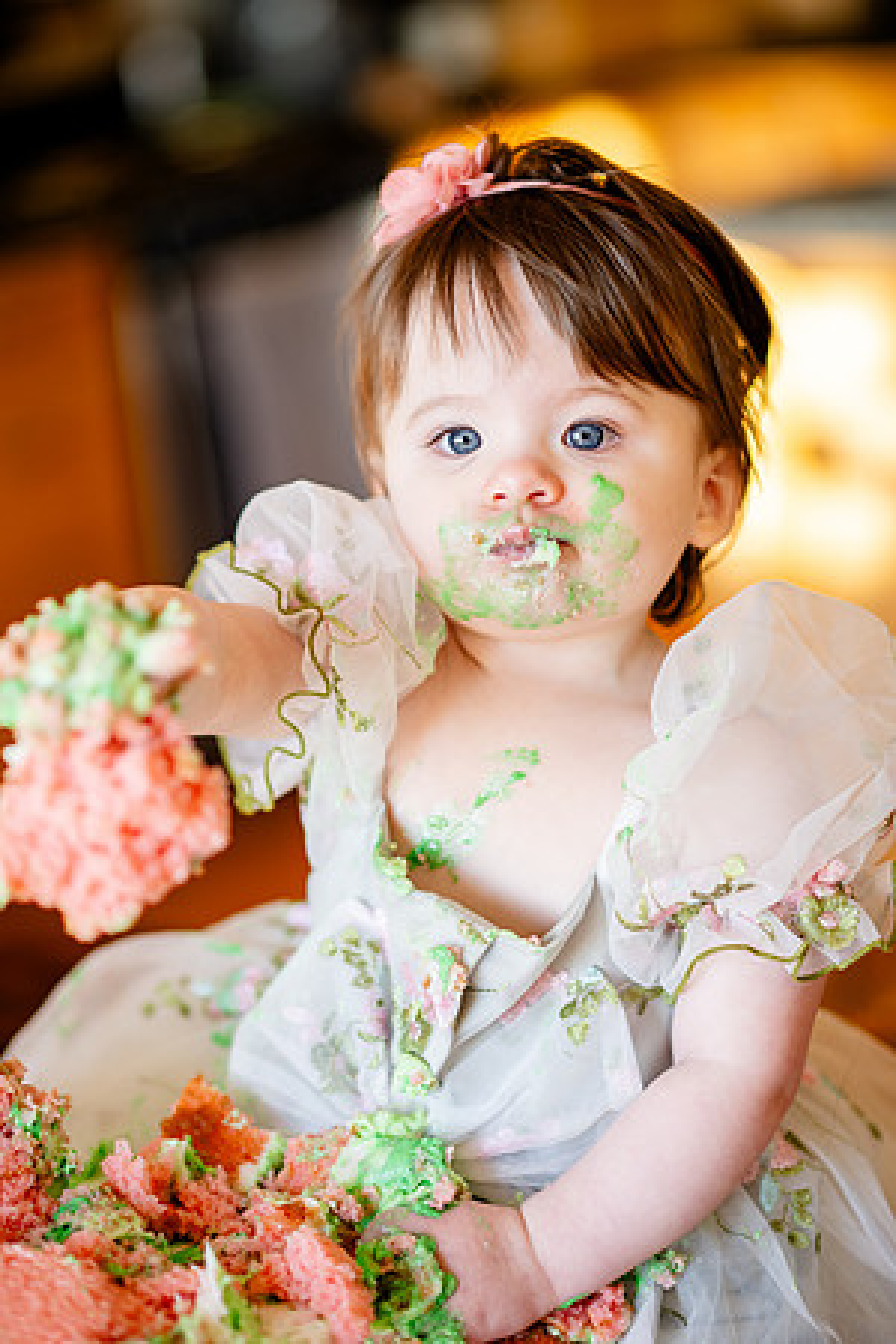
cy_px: 672
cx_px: 448
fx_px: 3173
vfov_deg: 23.9
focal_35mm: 85
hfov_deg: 16.1
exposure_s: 1/320
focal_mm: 85
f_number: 2.2
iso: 250
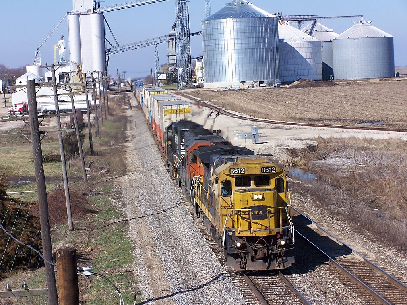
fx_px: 1376
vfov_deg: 12.7
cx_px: 204
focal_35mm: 117
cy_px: 152
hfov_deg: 16.8
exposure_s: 1/500
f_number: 4.5
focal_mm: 19.4
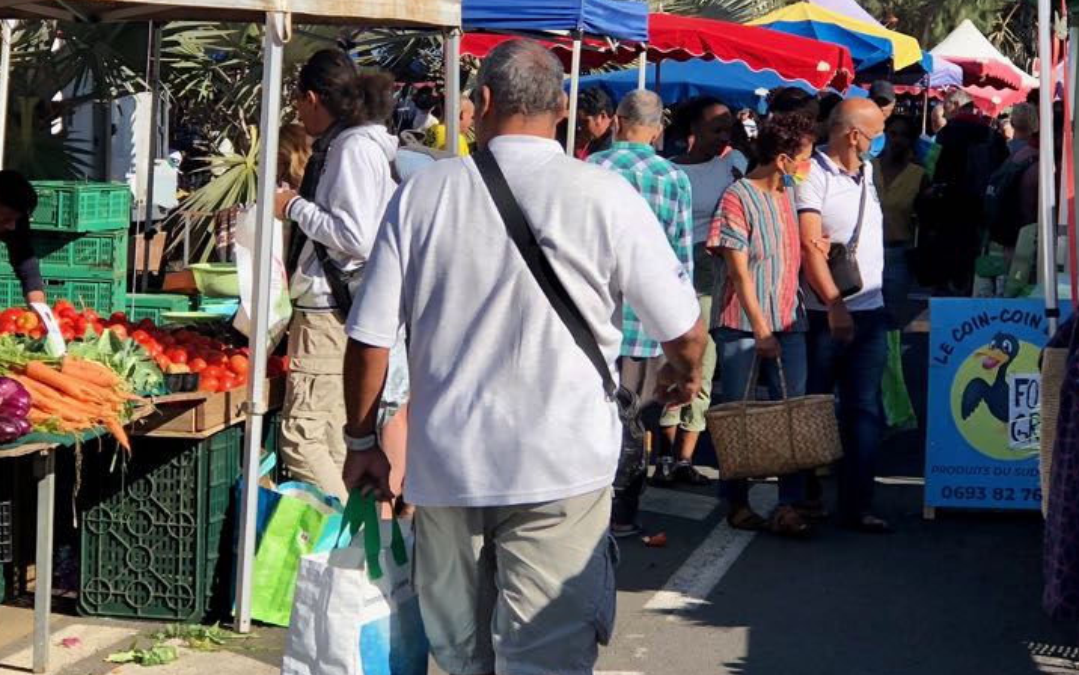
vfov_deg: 12.1
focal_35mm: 108
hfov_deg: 19.3
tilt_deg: -0.9
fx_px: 3177
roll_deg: -1.4
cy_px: 223
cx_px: 473
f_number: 2.8
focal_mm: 6.6
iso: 20
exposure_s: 1/657
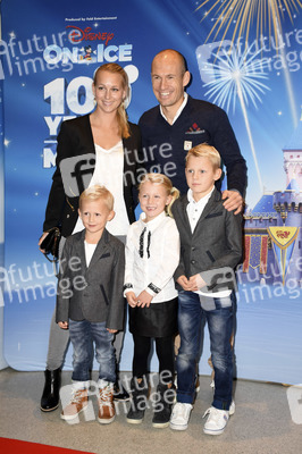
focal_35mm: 40
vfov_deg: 48.0
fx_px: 510
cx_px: 151
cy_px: 227
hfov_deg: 33.0
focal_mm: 27
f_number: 4.5
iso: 640
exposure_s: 1/160
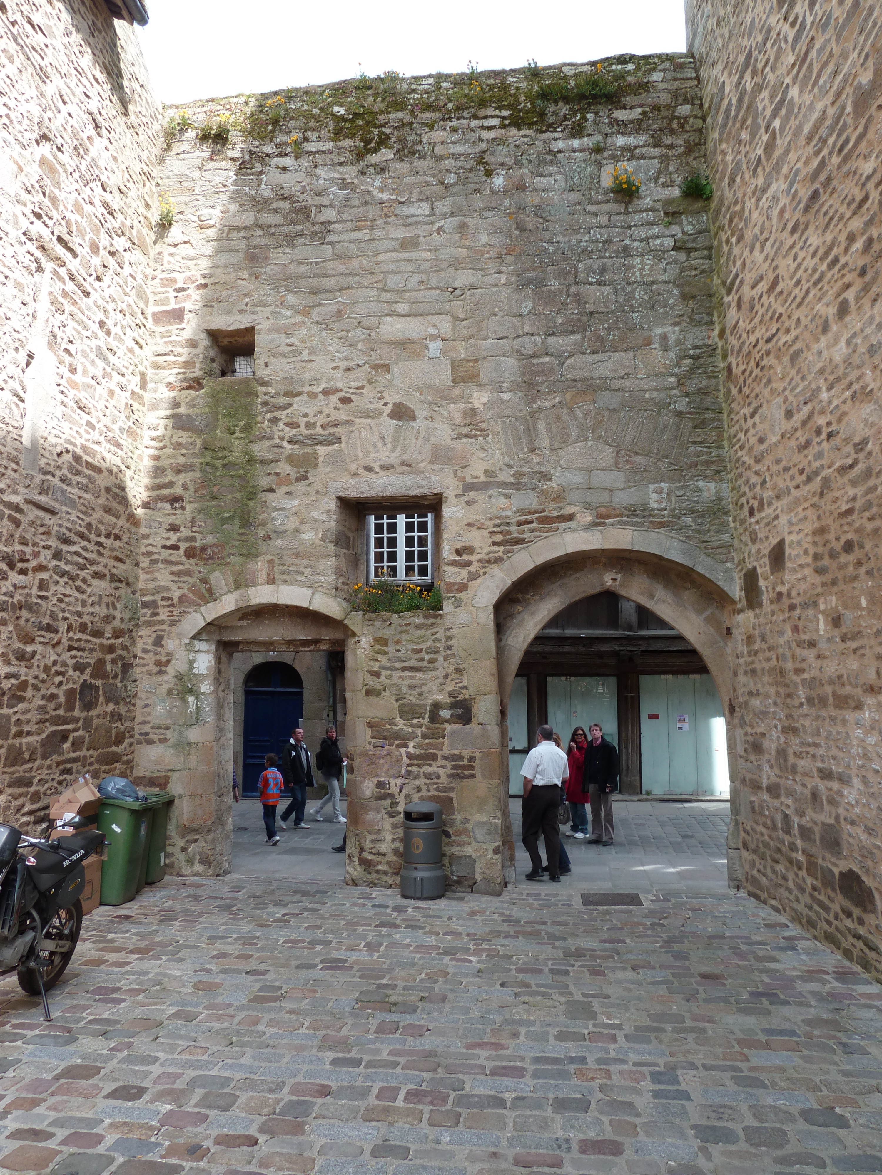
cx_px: 441
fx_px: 849
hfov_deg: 54.9
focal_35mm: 25
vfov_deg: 69.4
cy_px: 588
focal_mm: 4.1
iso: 80
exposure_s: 1/125
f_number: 4
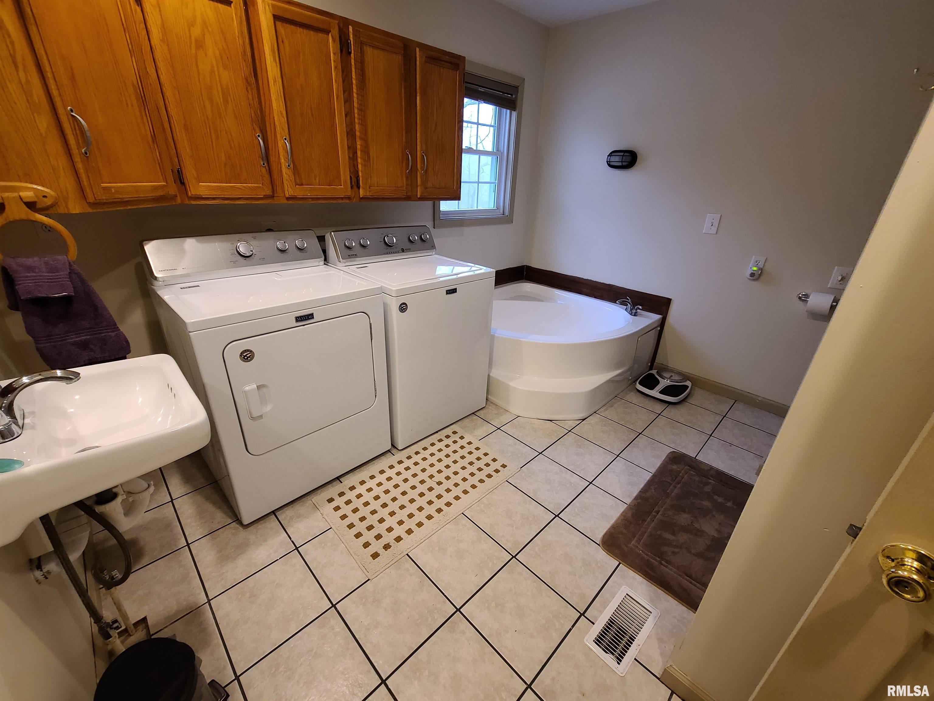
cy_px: 350
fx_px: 351
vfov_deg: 89.9
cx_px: 467
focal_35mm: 13
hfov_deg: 106.2
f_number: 2.2
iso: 320
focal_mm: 2.2
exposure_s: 1/59
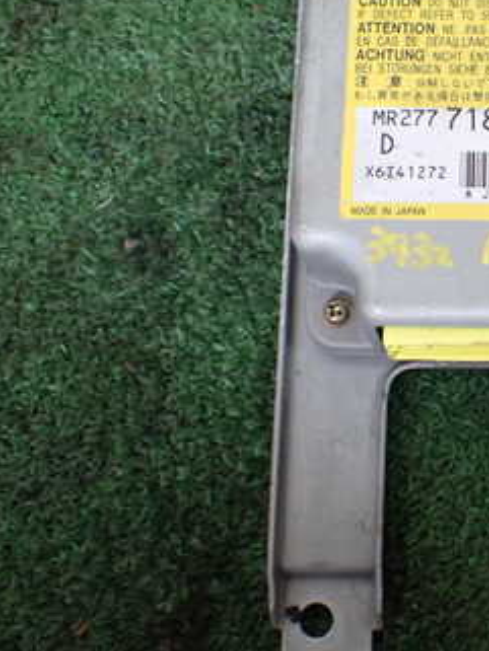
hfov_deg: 24.8
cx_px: 493
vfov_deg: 34.3
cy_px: 282
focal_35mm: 56
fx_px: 1054
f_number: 2.3
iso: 800
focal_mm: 5.4
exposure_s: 1/125
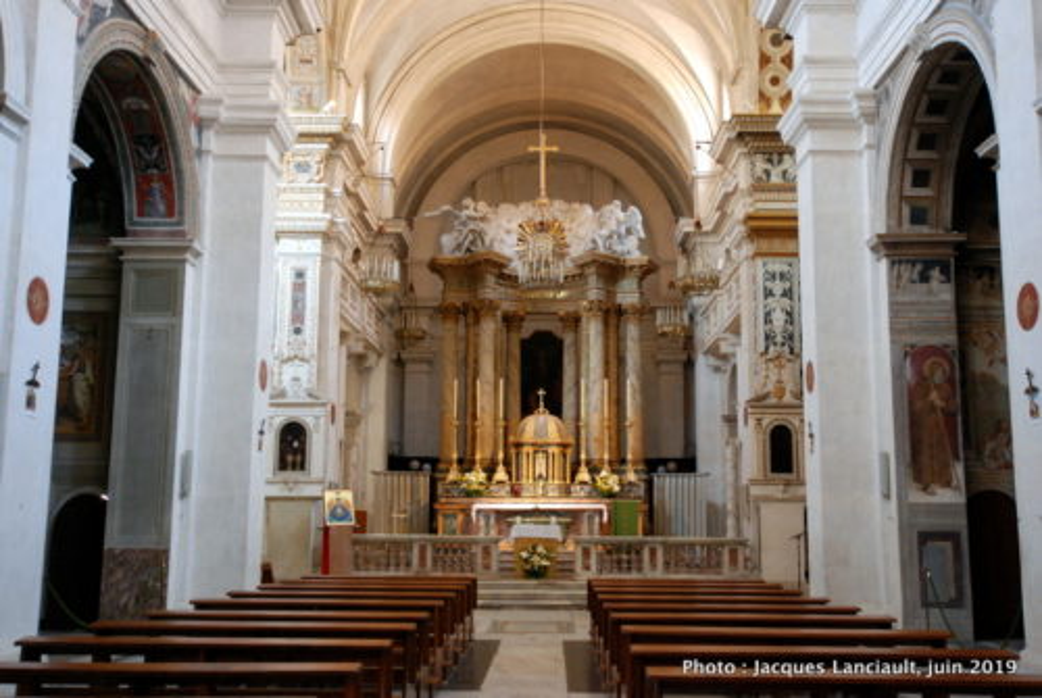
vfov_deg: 37.0
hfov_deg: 53.1
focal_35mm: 36
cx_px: 521
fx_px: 1044
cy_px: 349
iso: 800
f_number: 4.5
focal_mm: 24
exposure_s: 1/10
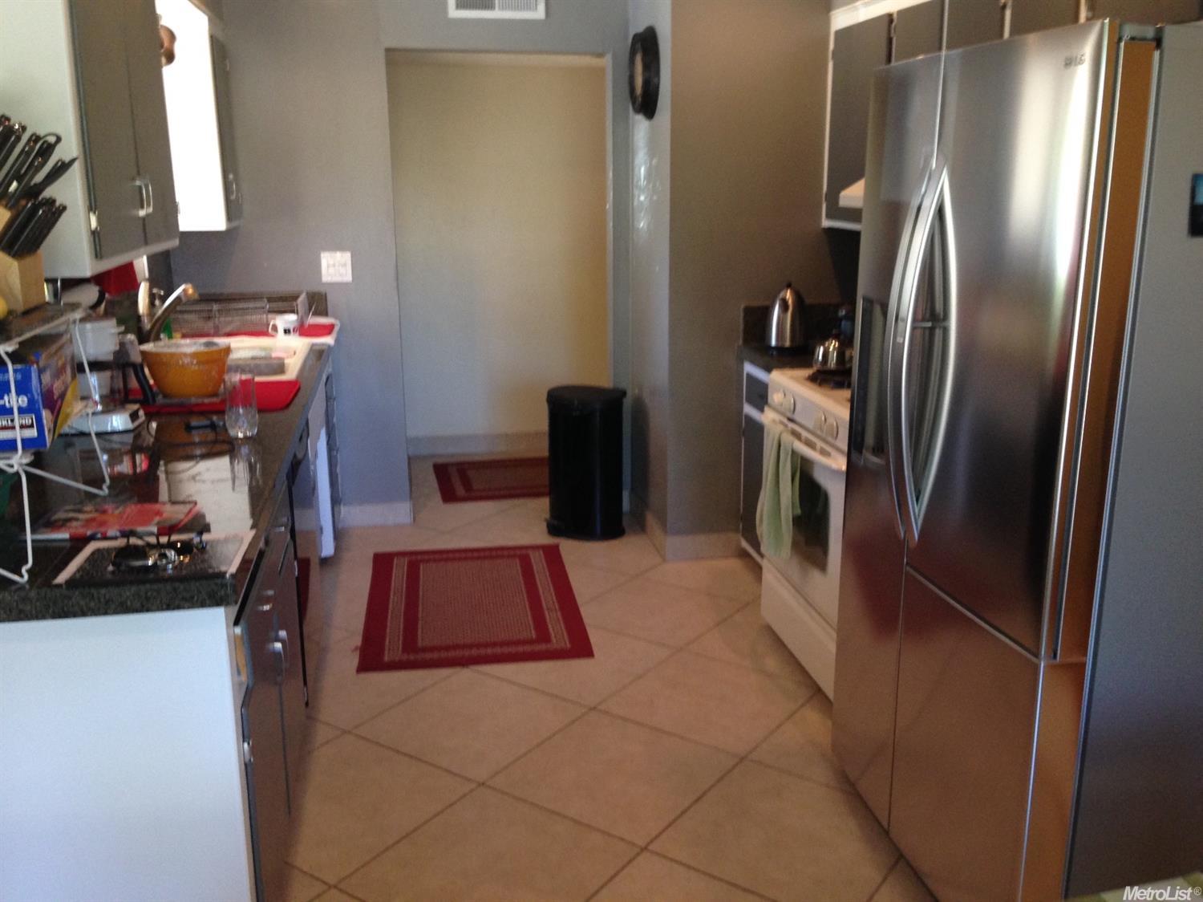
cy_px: 451
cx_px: 602
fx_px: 1146
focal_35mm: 33
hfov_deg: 55.4
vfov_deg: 42.9
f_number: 2.4
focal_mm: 4.12
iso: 160
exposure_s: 1/20
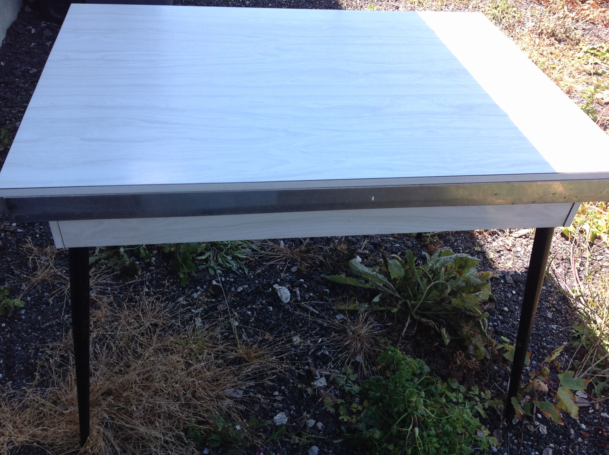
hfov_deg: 52.7
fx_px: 615
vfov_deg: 40.6
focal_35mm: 35
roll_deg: -3.1
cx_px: 304
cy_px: 228
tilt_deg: -40.0
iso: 50
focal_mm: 4.28
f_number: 2.4
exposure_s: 1/355
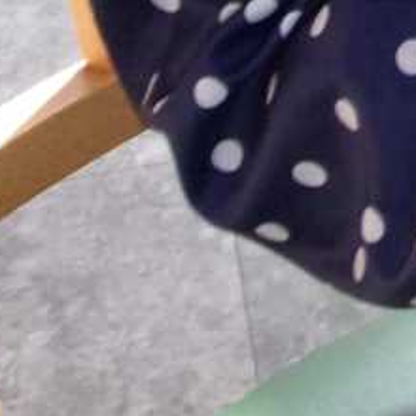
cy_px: -496
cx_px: 675
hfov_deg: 9.5
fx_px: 2407
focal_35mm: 177
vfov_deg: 9.1
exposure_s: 1/34
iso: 200
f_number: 3.7
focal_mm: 5.9
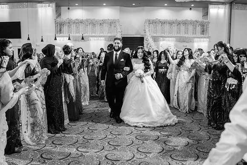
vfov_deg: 46.4
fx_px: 192
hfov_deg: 65.5
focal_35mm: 28
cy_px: 82
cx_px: 124
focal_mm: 28
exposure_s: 1/160
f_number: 2.8
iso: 800
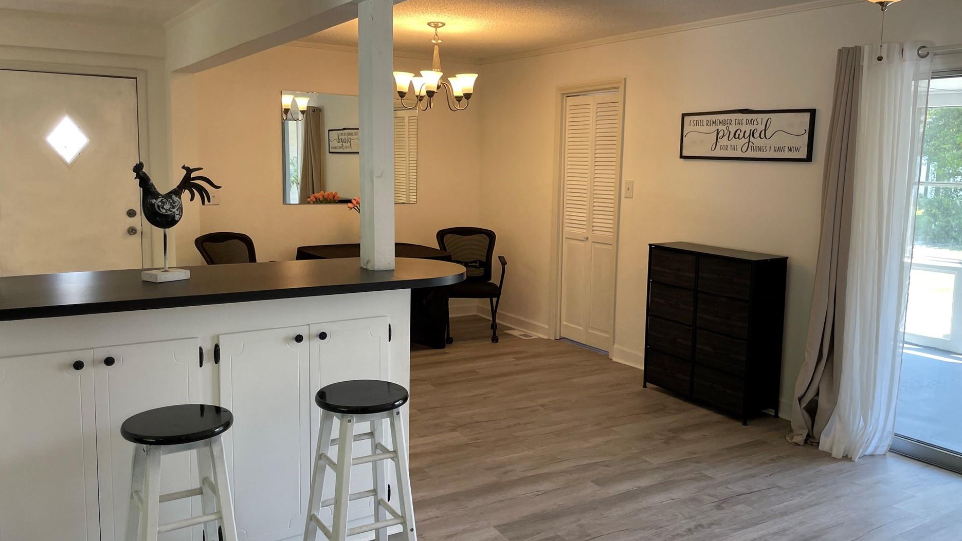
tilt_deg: -5.9
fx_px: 791
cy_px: 266
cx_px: 505
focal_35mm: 31
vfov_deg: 37.8
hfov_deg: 62.6
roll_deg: -0.9
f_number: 1.6
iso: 80
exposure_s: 1/120
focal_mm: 4.2
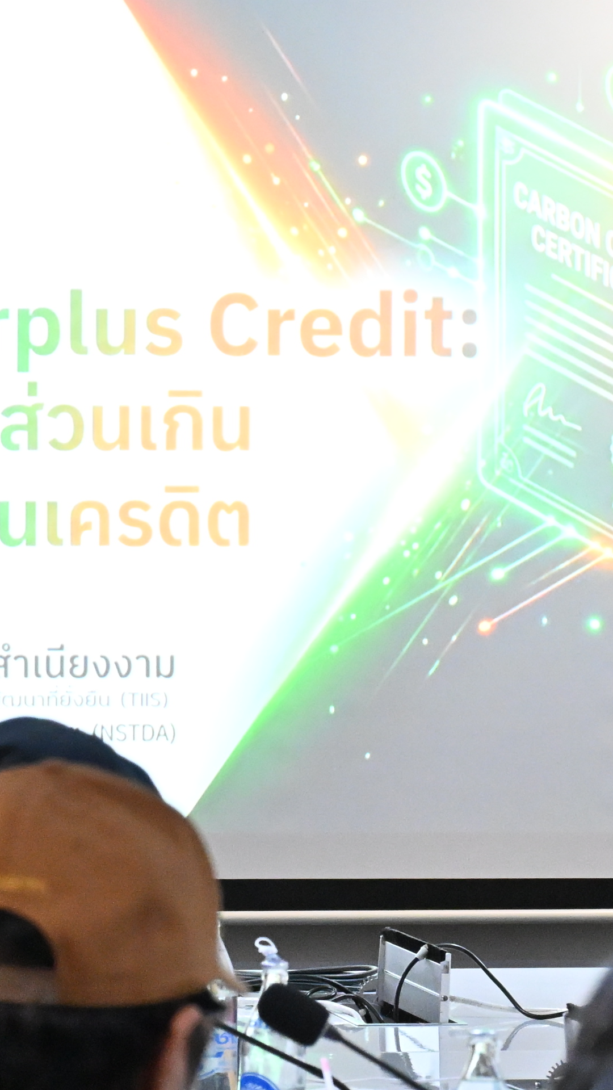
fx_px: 9478
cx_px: 426
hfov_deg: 3.7
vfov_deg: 6.6
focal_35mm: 328
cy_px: 497
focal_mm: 96
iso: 6400
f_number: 8
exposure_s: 1/60
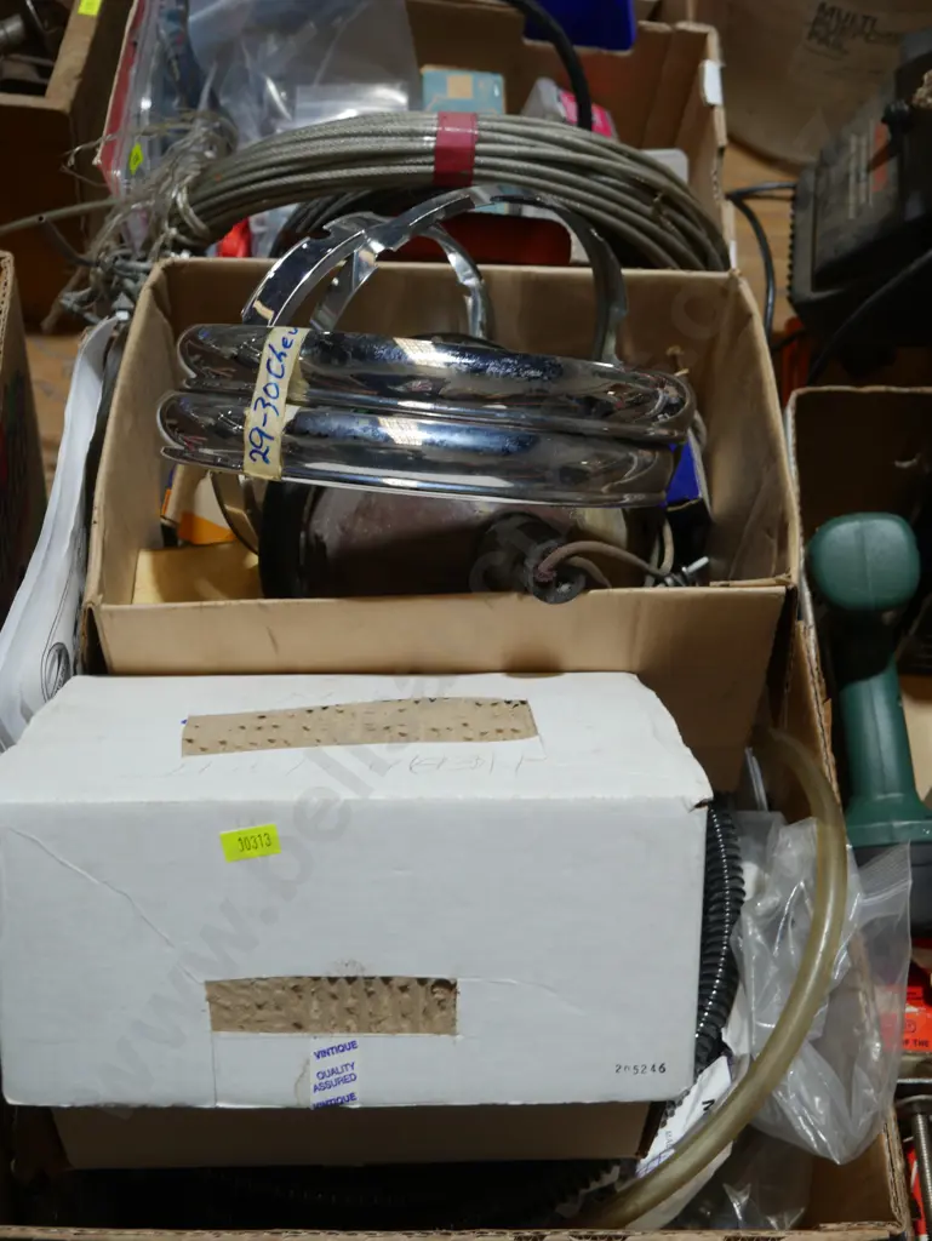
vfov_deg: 44.8
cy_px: 620
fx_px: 1506
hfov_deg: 34.4
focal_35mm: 42
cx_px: 466
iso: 200
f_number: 4.6
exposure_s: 1/60
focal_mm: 21
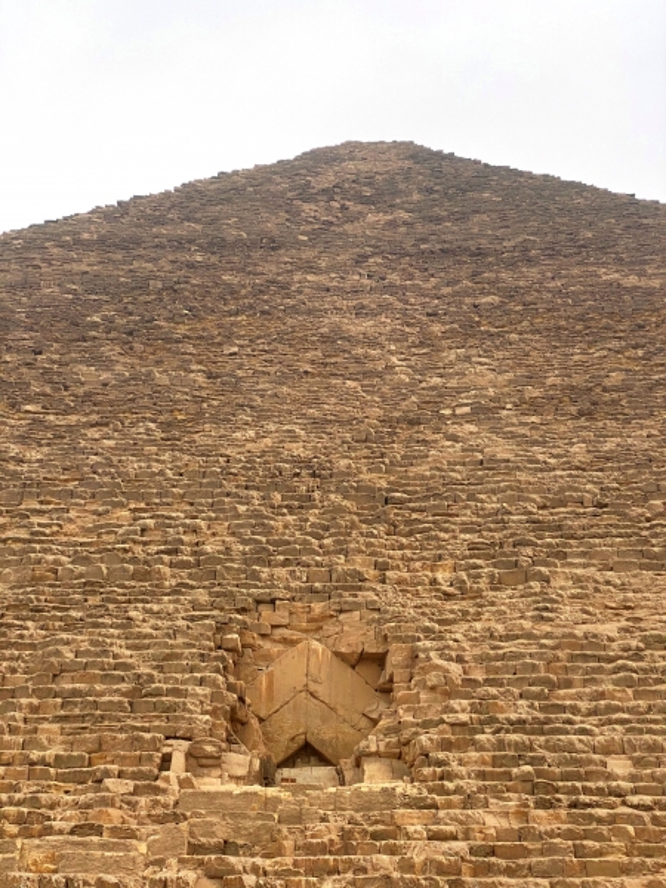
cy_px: 444
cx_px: 333
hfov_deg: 28.0
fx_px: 1334
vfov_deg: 36.8
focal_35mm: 52
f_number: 2
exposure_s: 1/1065
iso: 20
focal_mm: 6
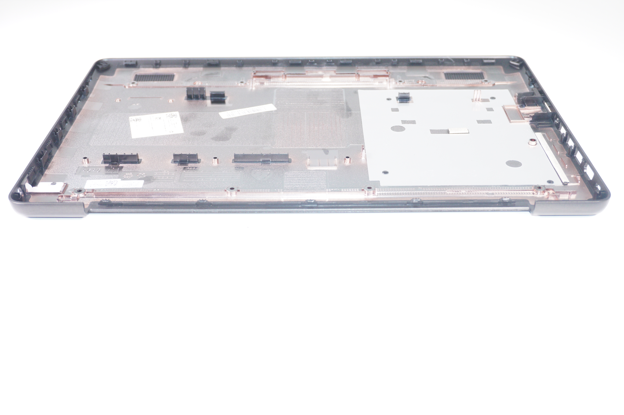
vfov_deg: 31.8
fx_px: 727
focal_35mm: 42
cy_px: 208
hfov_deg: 46.4
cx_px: 312
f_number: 5
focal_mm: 28
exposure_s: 1/160
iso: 800
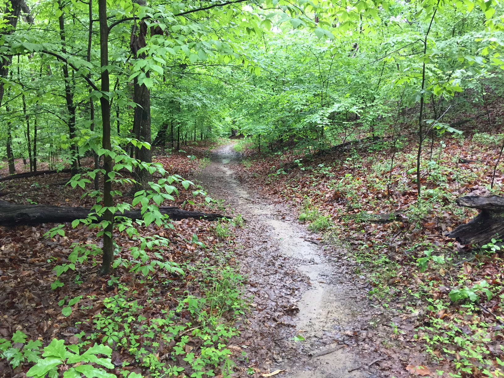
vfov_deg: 48.2
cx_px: 252
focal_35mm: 29
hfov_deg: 61.7
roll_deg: +0.1
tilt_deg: -10.1
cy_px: 189
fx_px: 422
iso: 50
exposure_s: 1/30
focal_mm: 4.15
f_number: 2.2
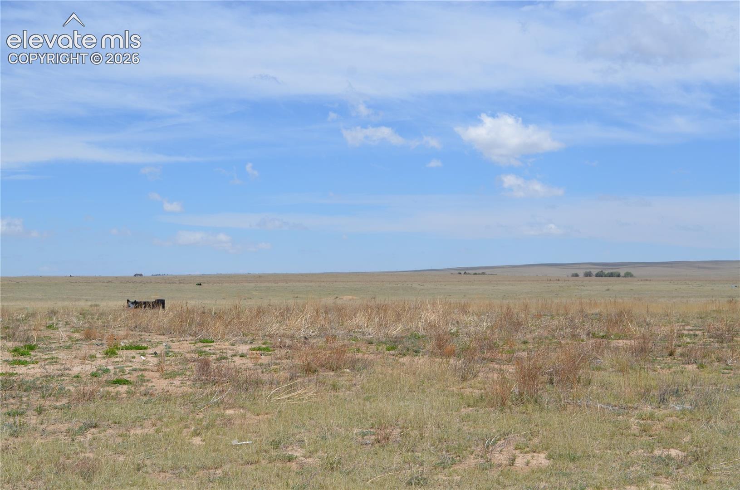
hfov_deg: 41.2
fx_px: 985
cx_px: 370
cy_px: 245
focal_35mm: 48
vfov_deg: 27.9
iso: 100
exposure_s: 1/320
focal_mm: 32
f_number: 9
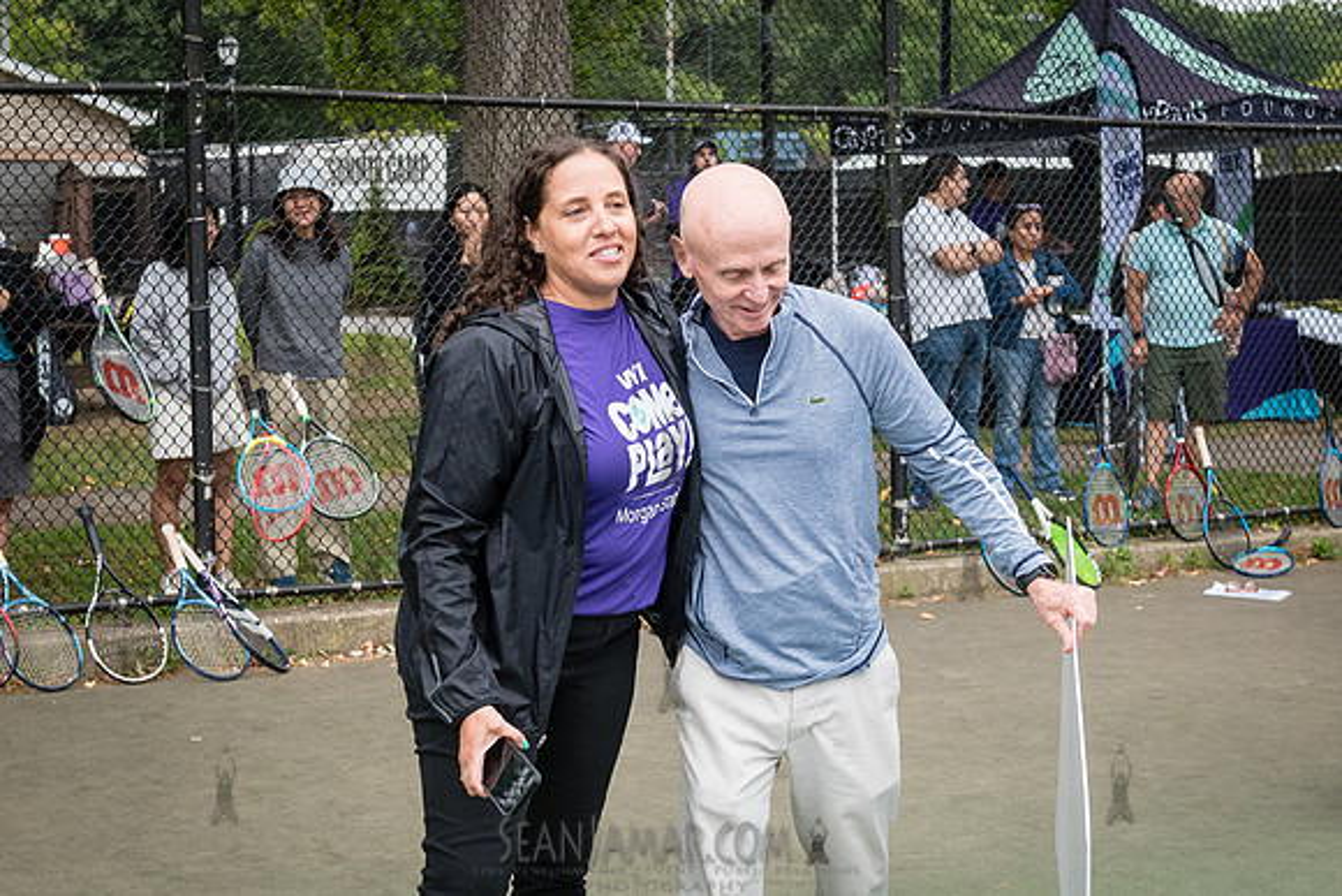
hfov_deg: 29.4
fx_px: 2558
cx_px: 711
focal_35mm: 69
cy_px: 412
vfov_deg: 19.9
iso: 1600
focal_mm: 42
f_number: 4.5
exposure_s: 1/1000
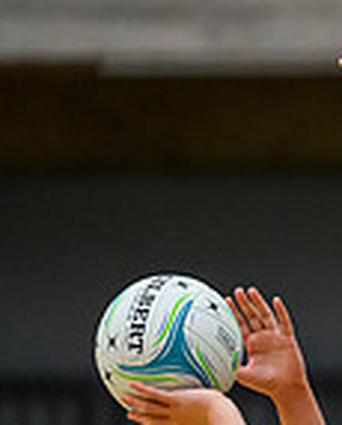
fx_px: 12663
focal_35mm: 1004
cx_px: 854
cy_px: 281
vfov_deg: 1.9
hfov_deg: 1.5
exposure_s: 1/1000
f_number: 2.8
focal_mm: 200
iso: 4000
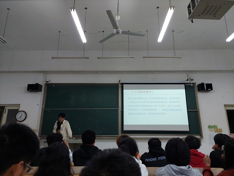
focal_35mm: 24
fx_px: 162
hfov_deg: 71.6
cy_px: 88
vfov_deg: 56.8
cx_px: 117
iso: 160
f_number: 1.8
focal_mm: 5.23
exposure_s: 1/60
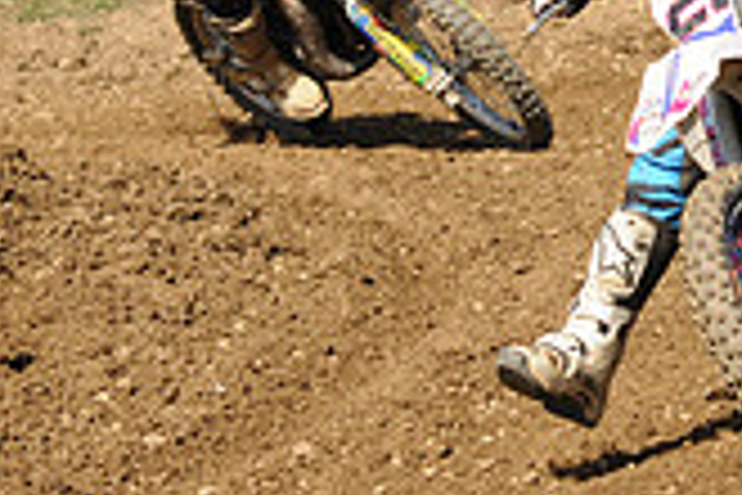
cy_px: 187
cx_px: 715
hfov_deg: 6.7
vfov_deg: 4.5
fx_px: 6286
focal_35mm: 305
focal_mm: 58
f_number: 6.3
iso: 400
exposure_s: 1/1000
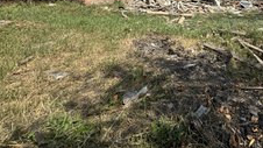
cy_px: -10
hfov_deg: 63.6
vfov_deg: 36.9
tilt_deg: +4.5
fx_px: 188
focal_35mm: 27
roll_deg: -1.2
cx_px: 212
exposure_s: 1/1567
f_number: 2.2
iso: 50
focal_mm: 2.22
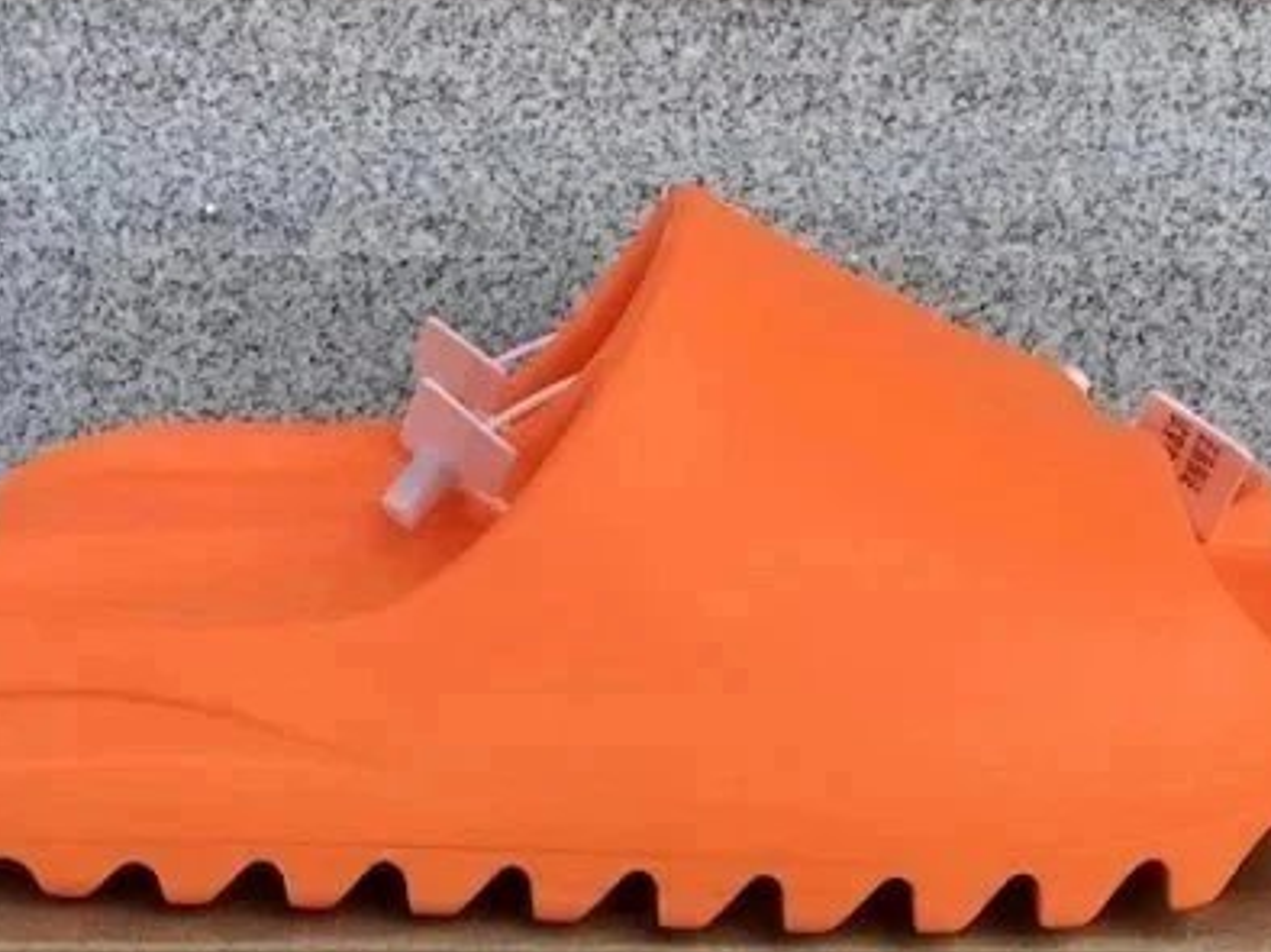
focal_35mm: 63
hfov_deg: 30.7
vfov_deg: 22.6
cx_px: 645
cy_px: 887
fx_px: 2312
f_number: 2.4
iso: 25
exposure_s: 1/334
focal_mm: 3.3
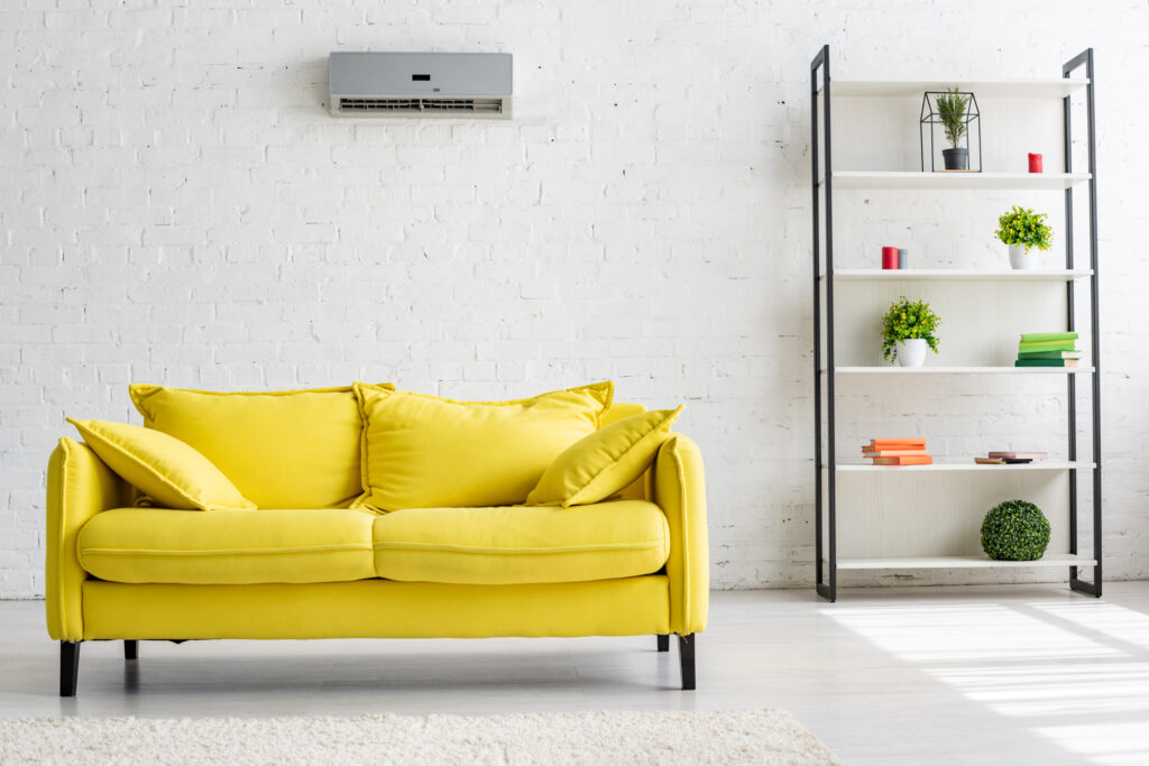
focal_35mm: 50
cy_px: 383
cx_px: 574
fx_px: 1596
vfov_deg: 27.0
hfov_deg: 39.6
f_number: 5.6
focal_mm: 50
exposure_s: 1/160
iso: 200
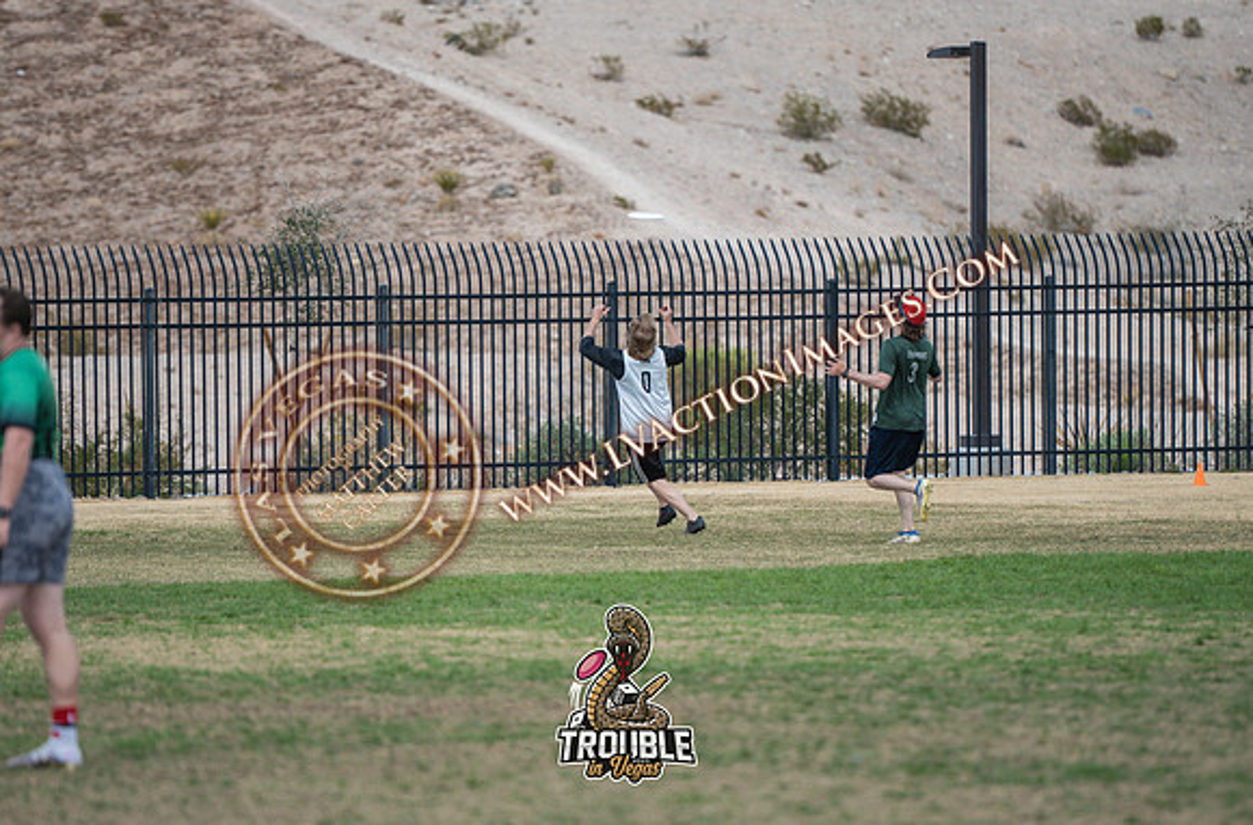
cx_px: 607
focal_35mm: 276
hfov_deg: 7.5
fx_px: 9575
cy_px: 477
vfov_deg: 4.9
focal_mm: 200
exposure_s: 1/2500
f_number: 3.2
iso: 160
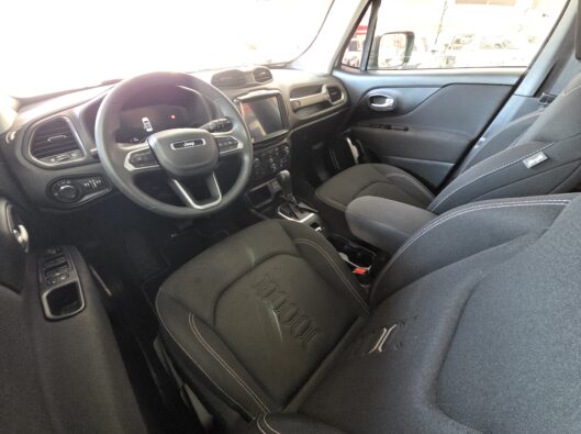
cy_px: 217
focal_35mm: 13
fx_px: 218
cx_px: 290
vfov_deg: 89.8
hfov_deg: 106.3
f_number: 2.2
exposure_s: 1/60
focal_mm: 2.2
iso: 1600
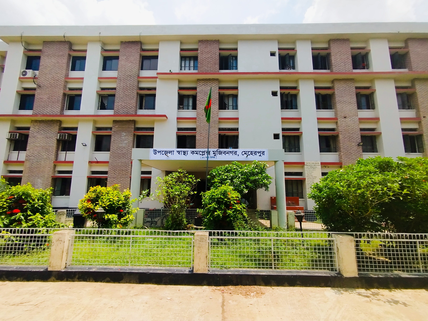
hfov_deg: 98.2
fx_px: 185
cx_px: 214
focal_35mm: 15
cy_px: 160
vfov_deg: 81.7
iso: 50
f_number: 2.2
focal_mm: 1.65
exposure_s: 1/1883
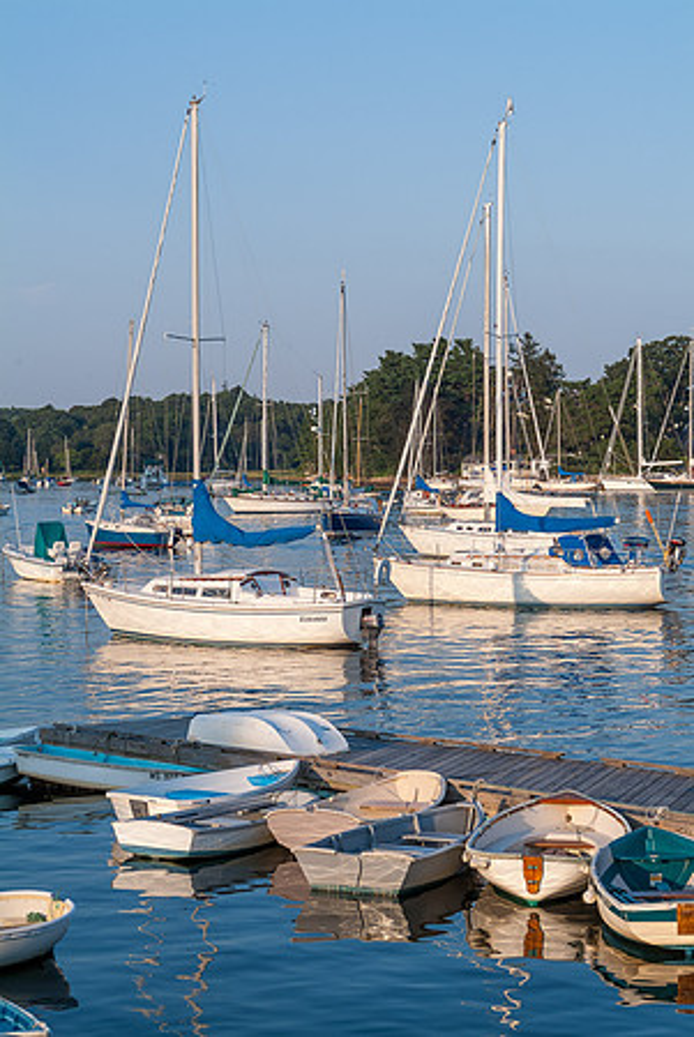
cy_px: 518
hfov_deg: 17.2
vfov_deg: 25.5
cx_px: 347
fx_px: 2293
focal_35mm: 80
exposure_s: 1/180
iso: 100
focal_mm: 53
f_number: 8
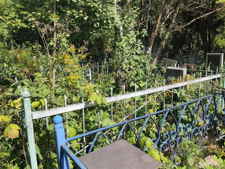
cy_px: 84
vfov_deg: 53.1
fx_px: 169
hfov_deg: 67.3
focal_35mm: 26
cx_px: 112
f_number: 1.7
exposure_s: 1/1692
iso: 50
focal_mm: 4.32
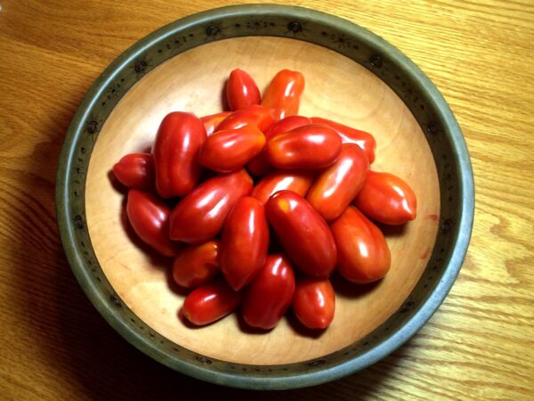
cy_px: 200
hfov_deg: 61.7
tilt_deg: -67.0
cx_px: 267
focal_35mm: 29
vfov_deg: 48.2
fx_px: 447
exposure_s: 1/60
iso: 50
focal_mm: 4.15
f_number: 2.2
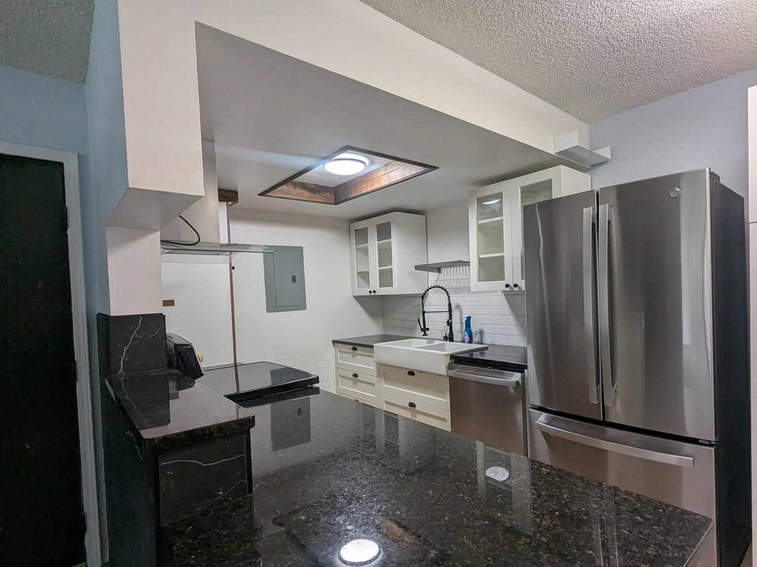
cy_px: 301
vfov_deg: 71.5
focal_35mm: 18
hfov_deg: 87.4
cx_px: 424
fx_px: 394
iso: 156
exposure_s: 1/73.9
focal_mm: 2.35
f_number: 2.2
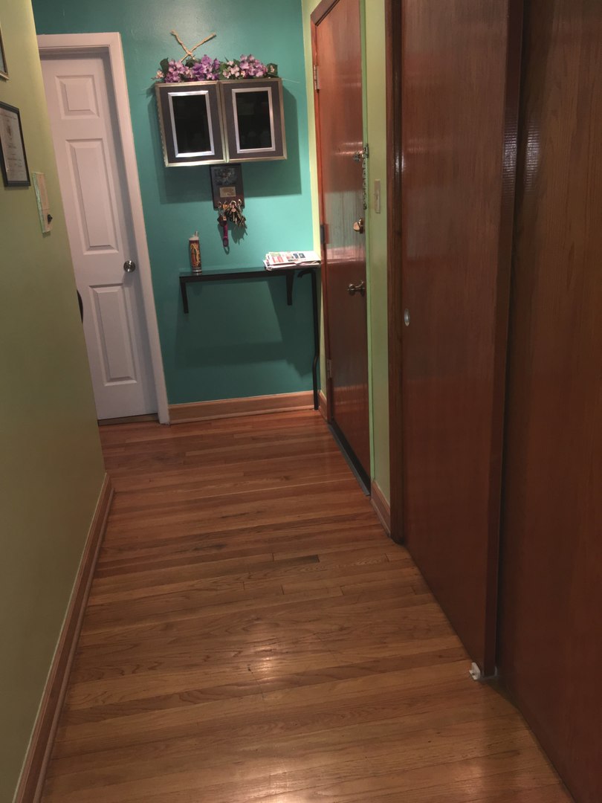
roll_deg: +3.4
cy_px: 402
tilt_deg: -19.6
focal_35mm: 29
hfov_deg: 48.2
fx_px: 672
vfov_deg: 61.7
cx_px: 301
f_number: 2.2
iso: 50
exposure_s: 1/17
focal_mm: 4.15
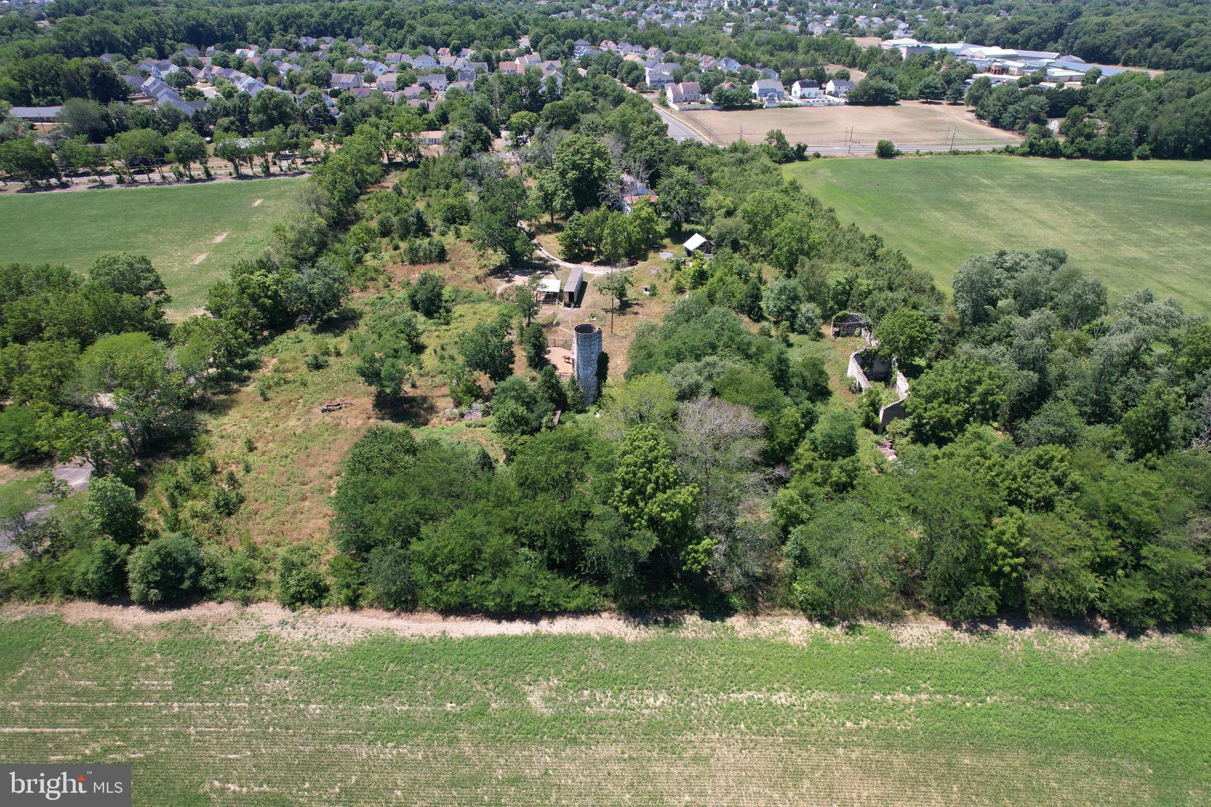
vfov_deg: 57.2
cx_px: 606
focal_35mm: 22
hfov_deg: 78.6
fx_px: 740
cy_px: 404
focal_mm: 8.38
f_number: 2.8
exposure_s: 1/800
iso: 100
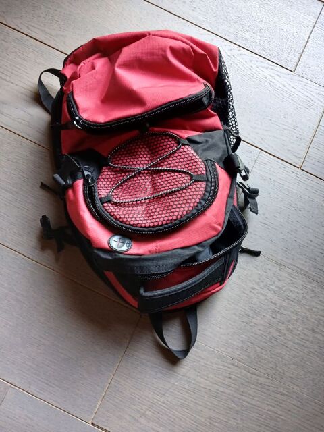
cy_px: 216
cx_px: 162
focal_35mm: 27
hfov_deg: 51.4
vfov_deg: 65.3
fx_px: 337
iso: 200
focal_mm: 3.98
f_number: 1.8
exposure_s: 1/33.3
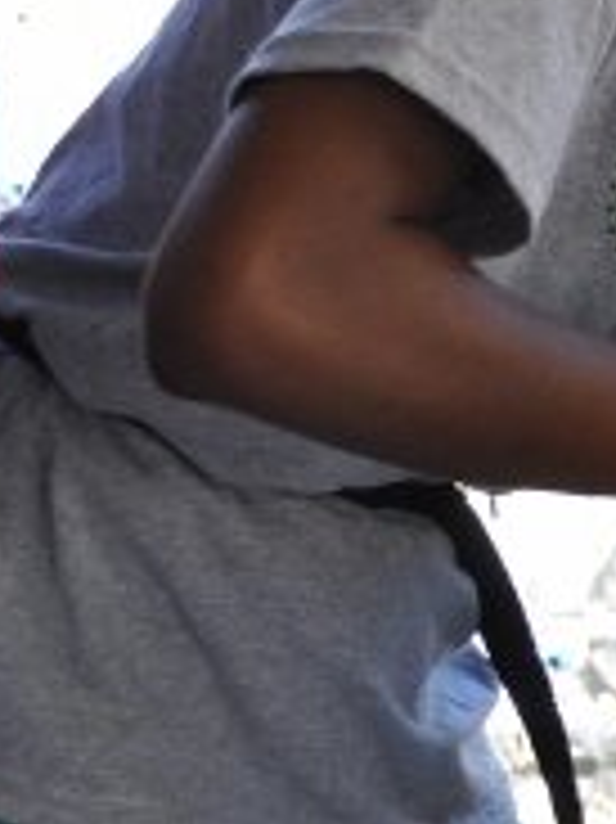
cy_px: 56
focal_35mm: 161
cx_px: 1313
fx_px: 3825
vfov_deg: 12.2
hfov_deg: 8.6
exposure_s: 1/125
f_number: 5.6
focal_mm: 32
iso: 320
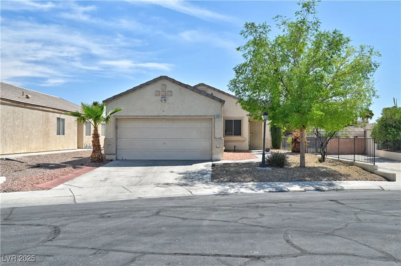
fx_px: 334
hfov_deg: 62.0
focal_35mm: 30
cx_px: 200
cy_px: 133
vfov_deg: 43.5
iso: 400
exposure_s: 1/500
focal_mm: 30
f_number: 8
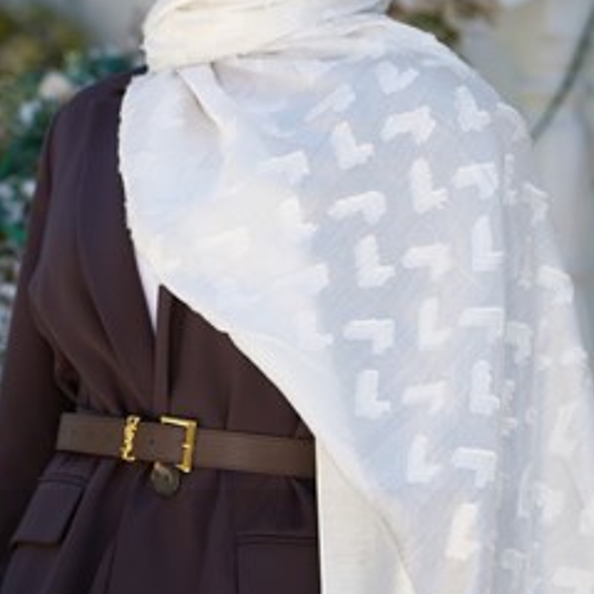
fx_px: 3941
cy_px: 171
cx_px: 283
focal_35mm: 203
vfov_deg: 8.6
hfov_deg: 8.6
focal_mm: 123
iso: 100
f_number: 4
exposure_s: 1/320
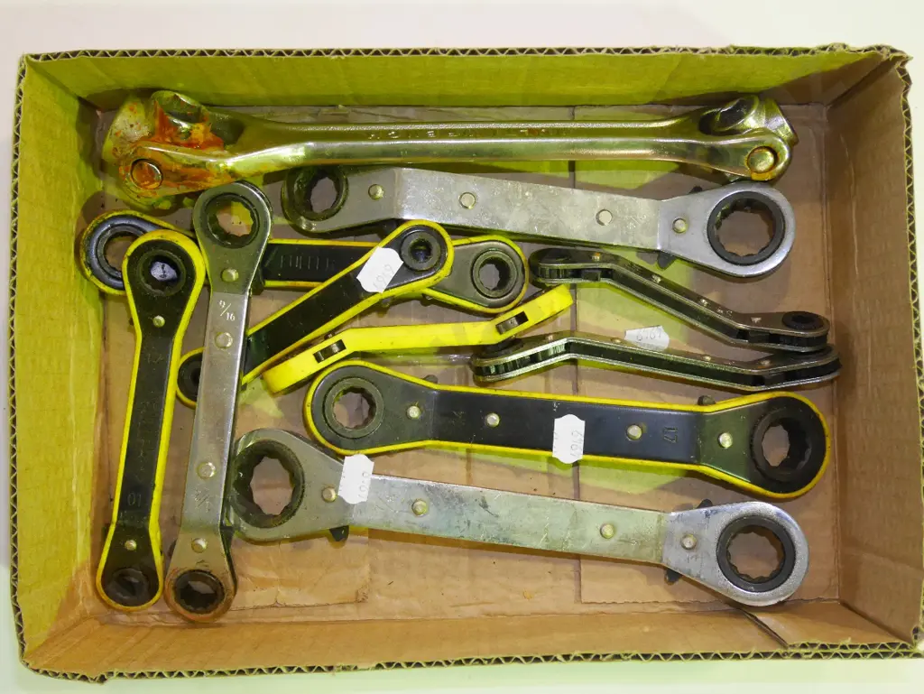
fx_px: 961
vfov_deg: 39.7
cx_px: 462
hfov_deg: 51.3
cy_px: 347
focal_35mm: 36
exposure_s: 1/60
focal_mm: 18
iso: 3200
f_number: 4.2
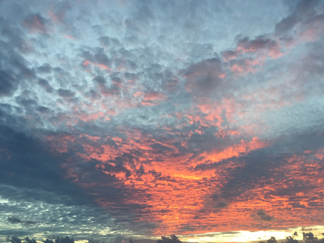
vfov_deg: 38.6
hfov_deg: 49.7
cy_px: 136
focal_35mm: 37
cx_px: 201
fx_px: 346
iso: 32
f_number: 2.2
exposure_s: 1/30
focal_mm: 4.15
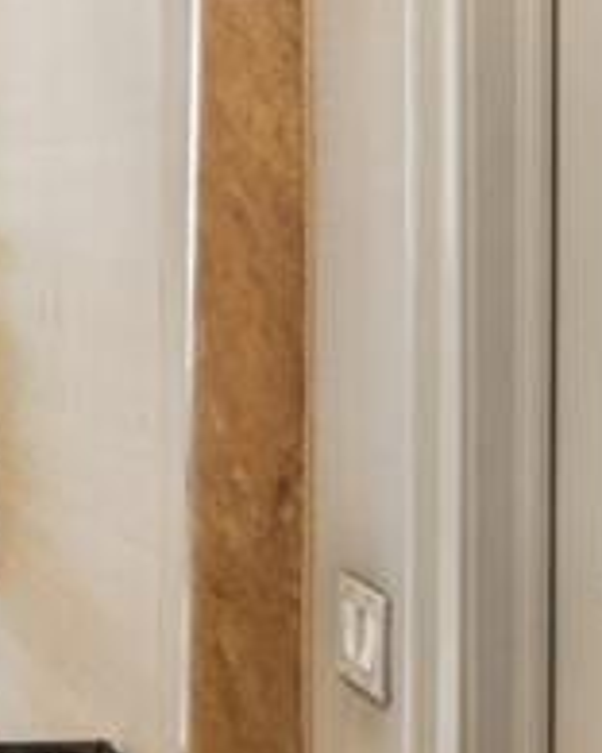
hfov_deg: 16.2
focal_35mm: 74
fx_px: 1648
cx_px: -587
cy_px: 185
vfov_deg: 25.4
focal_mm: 15
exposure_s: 1/4
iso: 400
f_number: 11
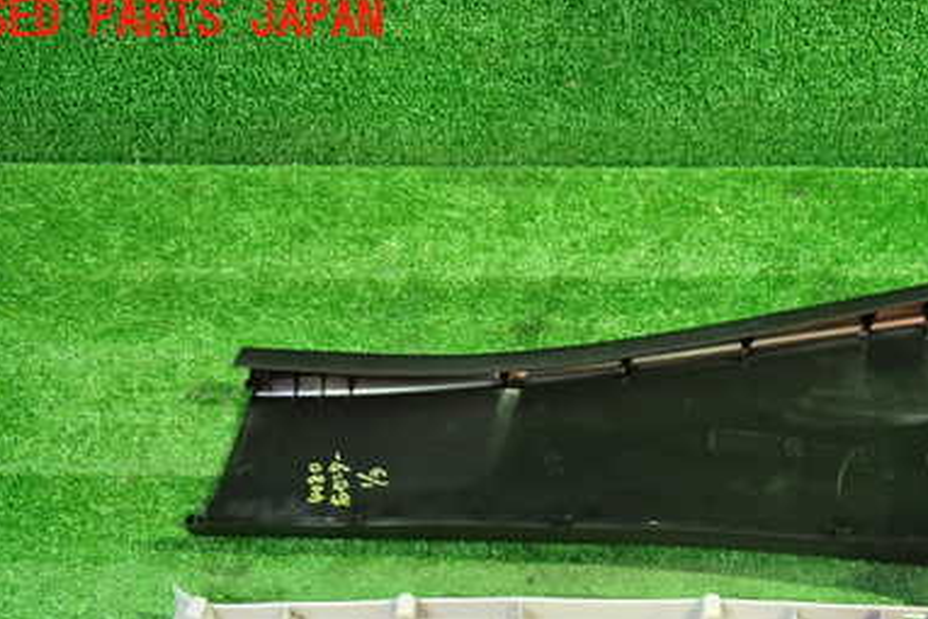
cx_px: 670
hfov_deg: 39.5
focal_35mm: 49
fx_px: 1264
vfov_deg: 26.8
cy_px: 536
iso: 800
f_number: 2.3
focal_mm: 5.4
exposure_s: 1/30
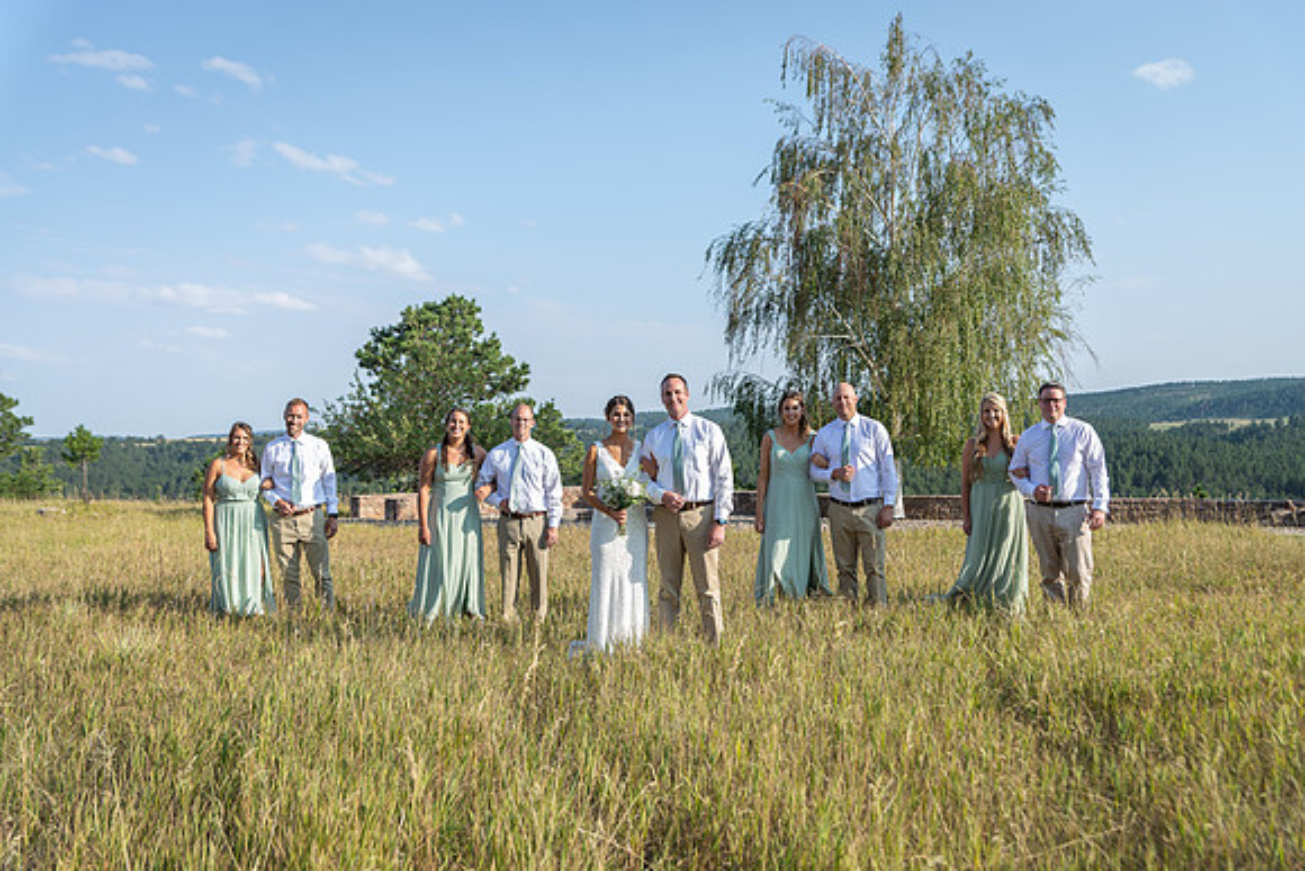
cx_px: 652
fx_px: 1269
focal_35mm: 35
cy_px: 436
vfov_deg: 37.9
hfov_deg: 54.4
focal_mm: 35
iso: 80
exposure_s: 1/500
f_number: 3.5
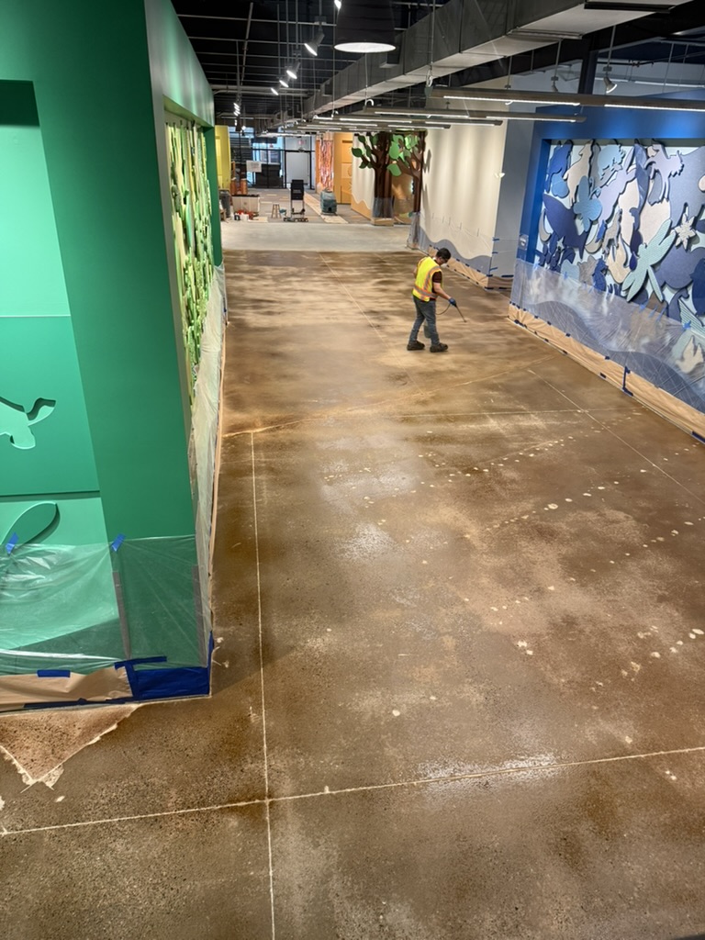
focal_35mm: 24
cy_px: 470
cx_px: 352
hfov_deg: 56.8
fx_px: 652
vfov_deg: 71.6
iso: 250
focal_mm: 6.76
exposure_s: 1/60
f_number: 1.78
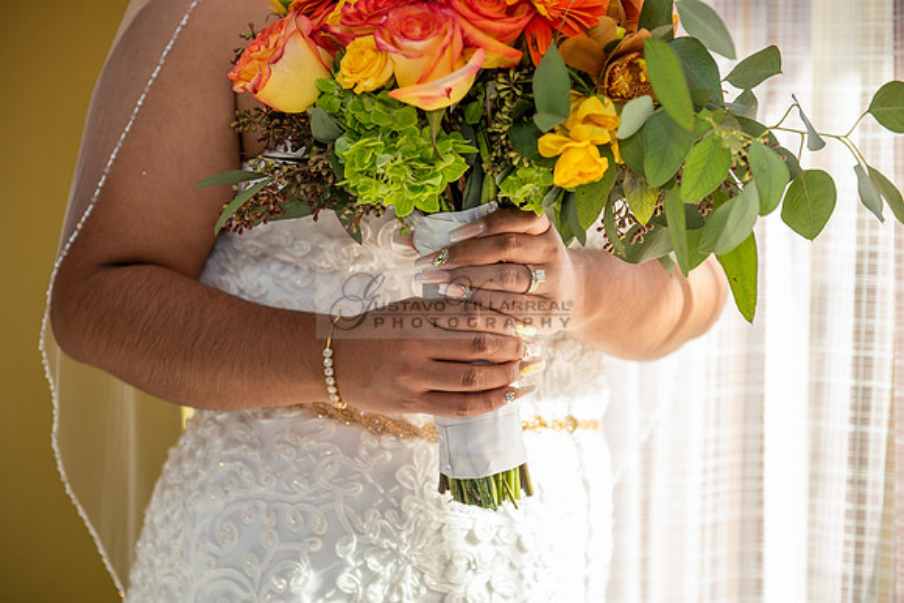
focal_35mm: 70
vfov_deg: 19.5
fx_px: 1758
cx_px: 452
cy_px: 302
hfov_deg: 28.8
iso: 160
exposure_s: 1/160
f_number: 3.5
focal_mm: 70
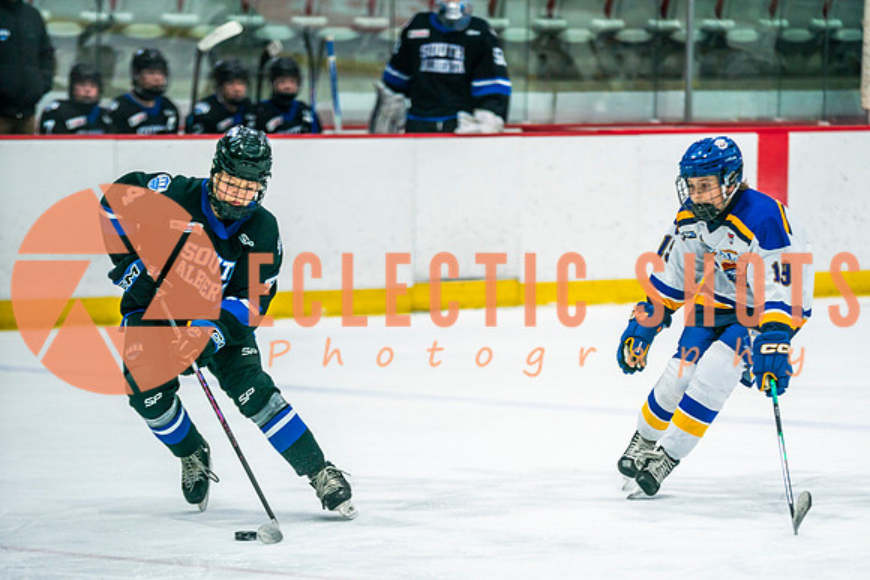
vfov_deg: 5.3
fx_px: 6316
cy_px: 378
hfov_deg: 7.9
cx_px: 563
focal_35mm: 261
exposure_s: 1/640
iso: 400
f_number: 2.8
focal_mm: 200
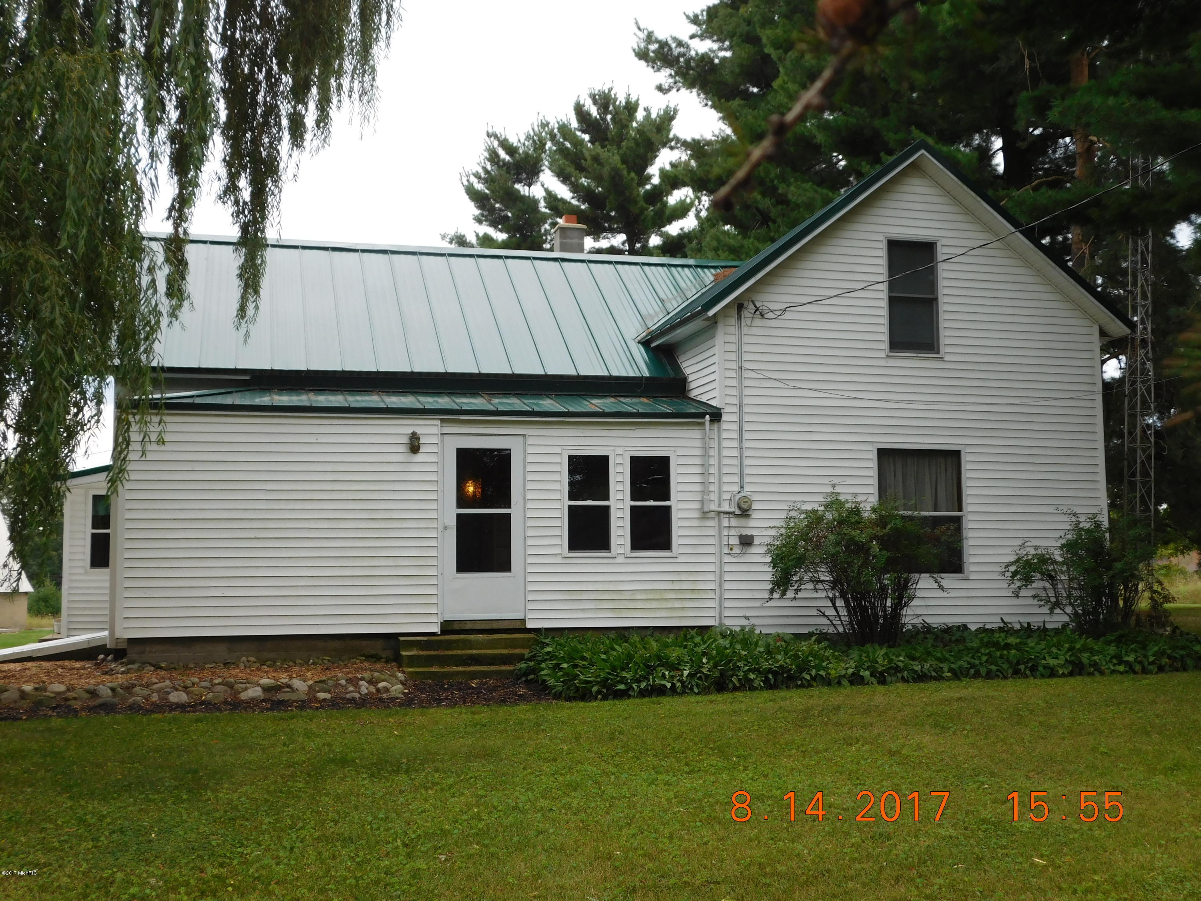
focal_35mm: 40
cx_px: 600
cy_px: 450
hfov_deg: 46.8
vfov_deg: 36.0
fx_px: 1388
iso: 125
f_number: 3.6
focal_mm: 7.1
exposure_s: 1/320
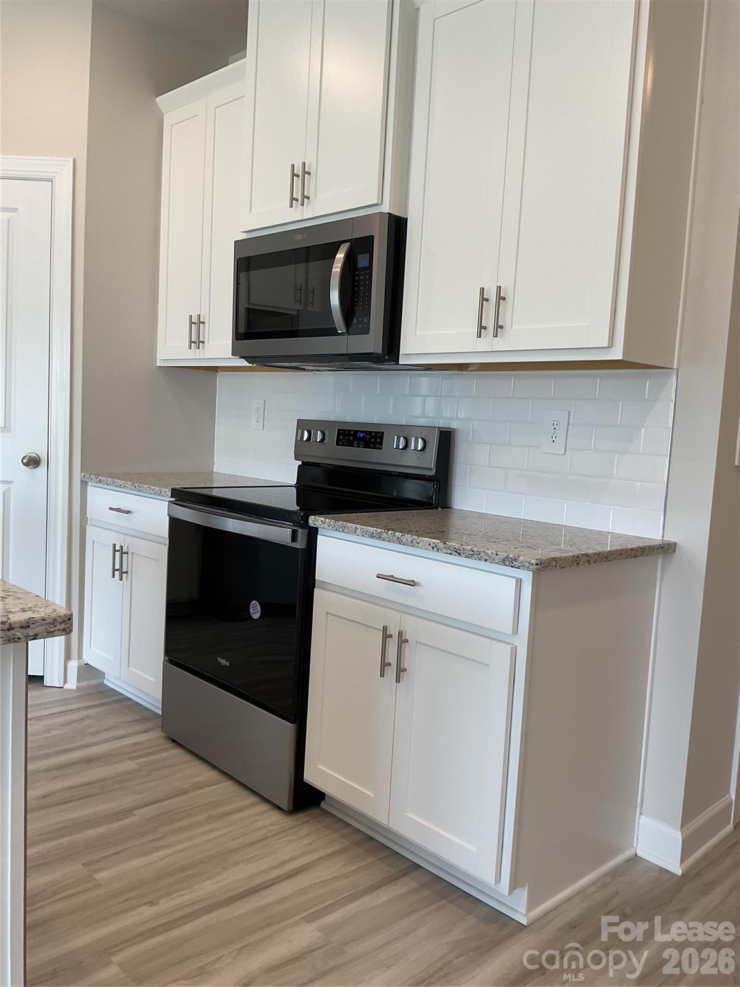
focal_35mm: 29
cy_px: 494
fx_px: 827
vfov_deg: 61.7
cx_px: 370
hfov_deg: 48.2
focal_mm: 3
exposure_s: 1/120
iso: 50
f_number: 1.8
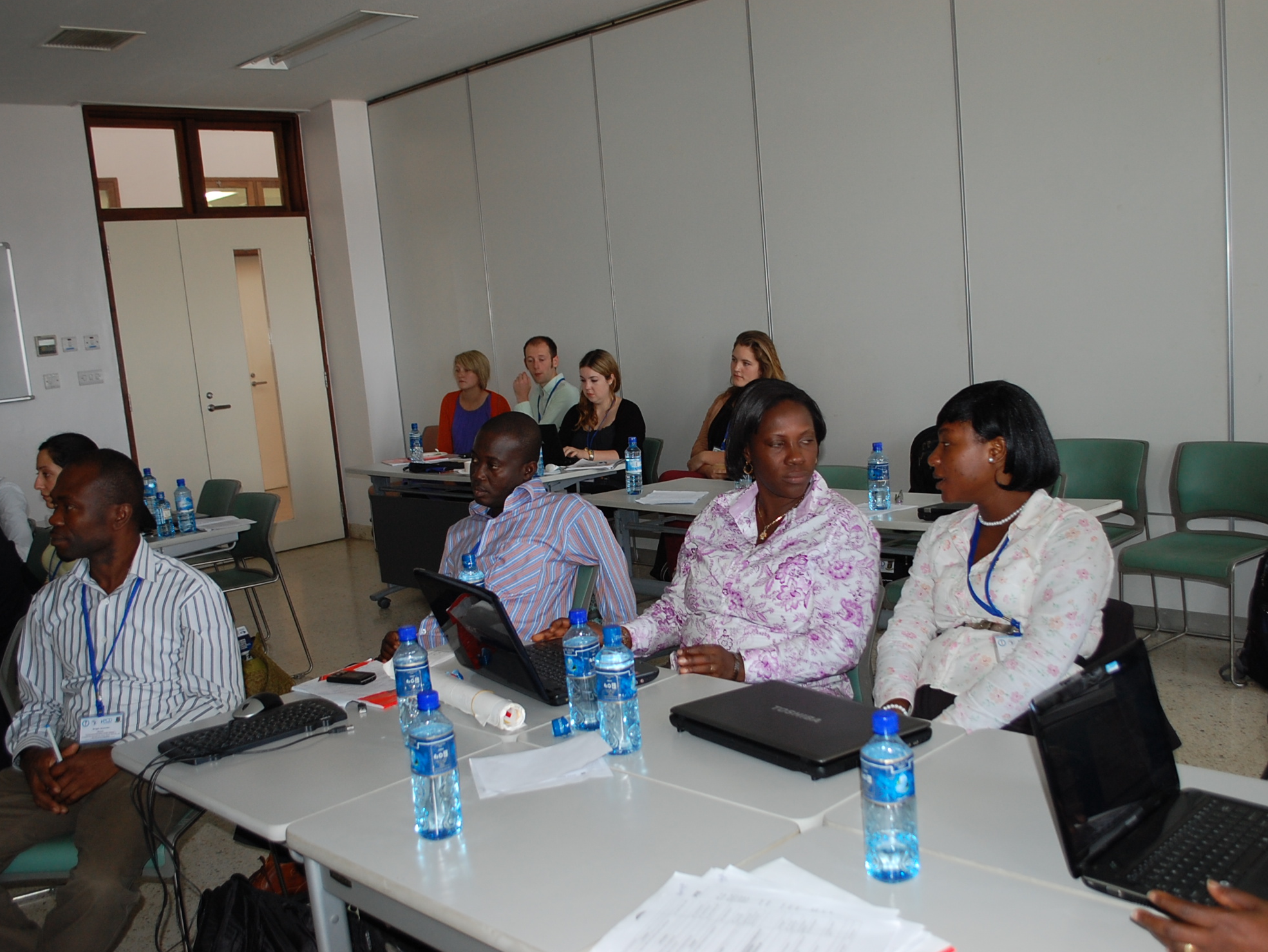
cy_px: 473
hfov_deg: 55.3
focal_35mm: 33
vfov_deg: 42.9
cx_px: 670
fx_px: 1209
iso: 400
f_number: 3.8
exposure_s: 1/60
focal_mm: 20
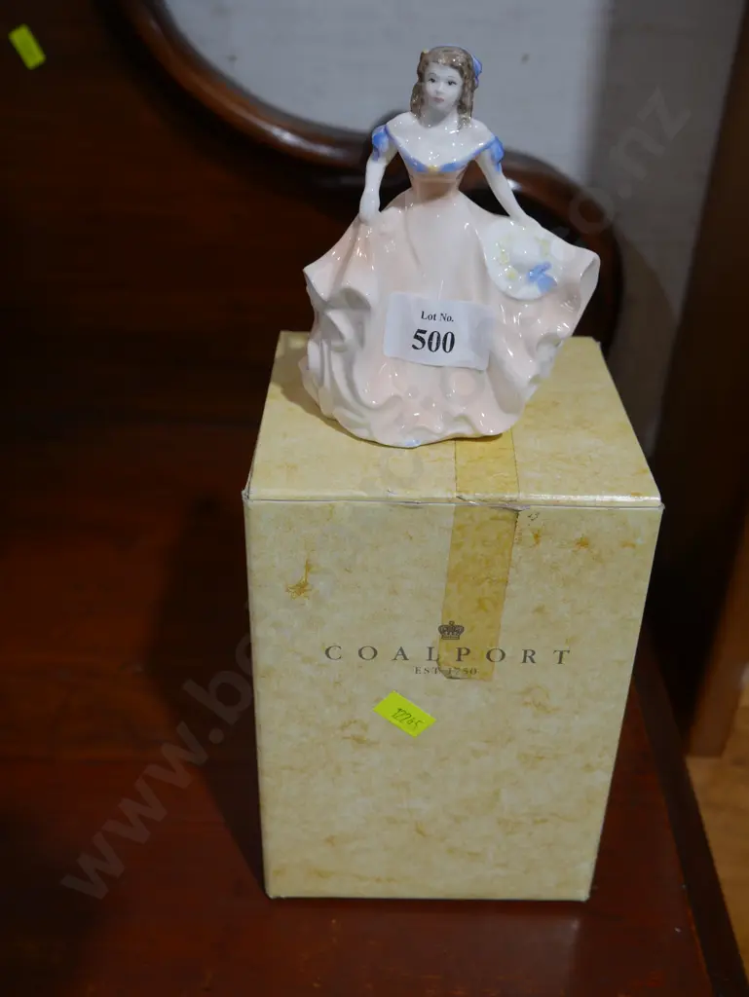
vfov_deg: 51.3
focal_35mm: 36
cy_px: 498
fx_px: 1038
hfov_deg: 39.7
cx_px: 374
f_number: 4
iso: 200
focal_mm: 18
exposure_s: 1/60
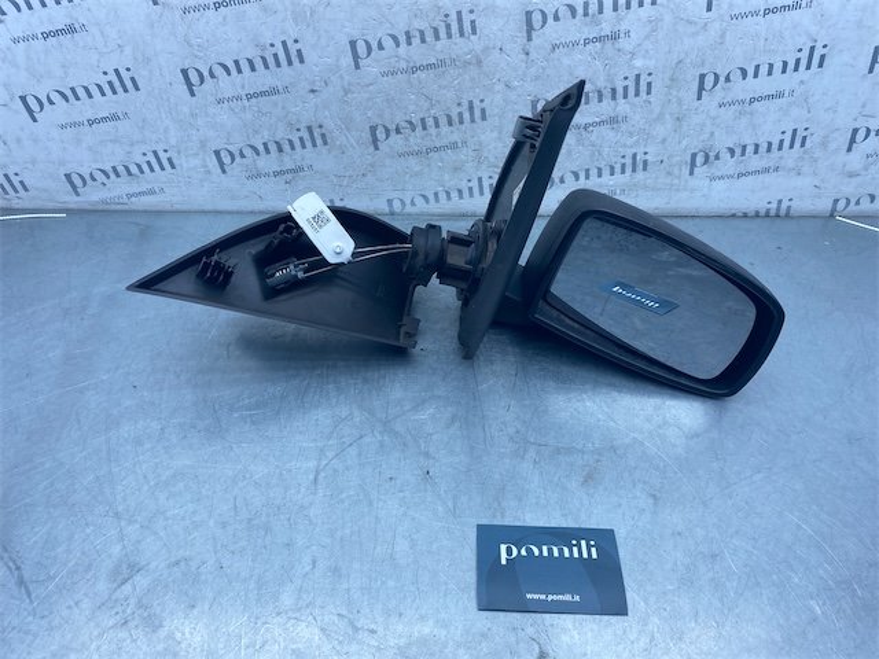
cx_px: 440
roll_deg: -2.1
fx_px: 660
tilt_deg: -43.1
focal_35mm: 26
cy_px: 330
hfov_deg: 67.3
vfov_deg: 53.1
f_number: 1.8
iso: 32
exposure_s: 1/752
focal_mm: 4.25
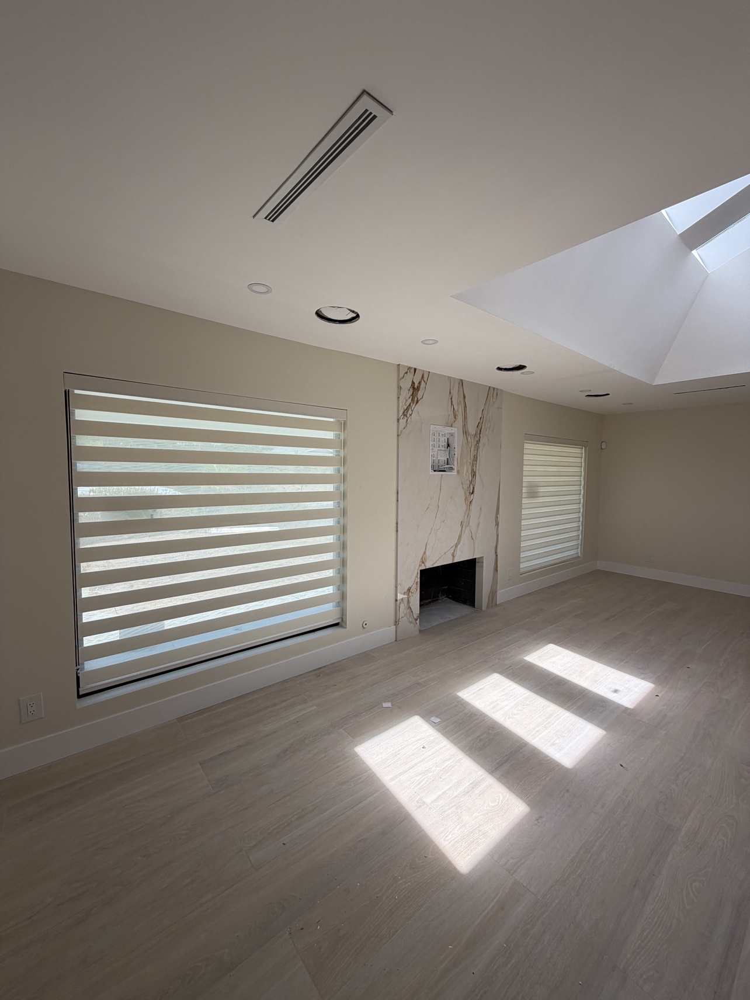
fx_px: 404
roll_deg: -0.8
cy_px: 500
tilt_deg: -3.8
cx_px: 375
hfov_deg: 85.7
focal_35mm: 14
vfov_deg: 102.1
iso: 50
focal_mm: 2.22
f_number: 2.2
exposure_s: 1/282
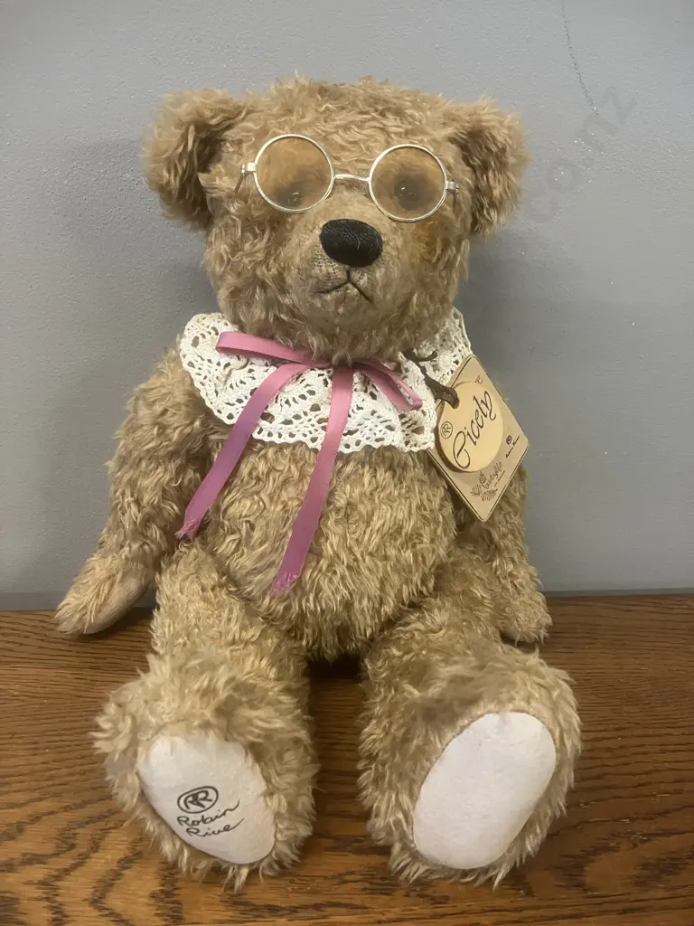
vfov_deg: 63.4
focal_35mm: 28
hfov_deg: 49.7
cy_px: 463
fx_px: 748
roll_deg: -3.5
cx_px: 347
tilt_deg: -24.1
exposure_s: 1/50
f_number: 1.8
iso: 200
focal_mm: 3.99
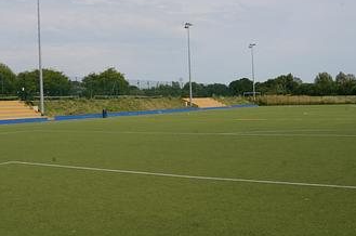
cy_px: 113
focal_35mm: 41
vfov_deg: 32.5
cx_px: 148
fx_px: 405
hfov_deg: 47.3
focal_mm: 18
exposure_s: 1/80
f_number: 18
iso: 100
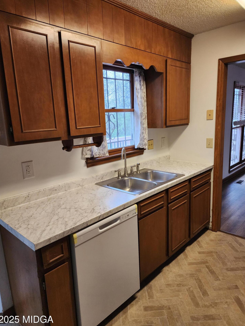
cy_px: 165
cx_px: 118
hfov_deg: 56.8
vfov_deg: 71.6
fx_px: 226
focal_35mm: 24
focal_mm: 6.4
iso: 250
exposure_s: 1/120
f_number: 1.8
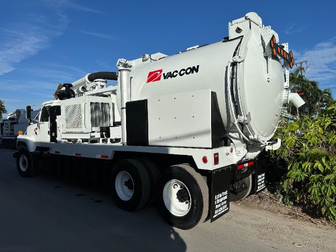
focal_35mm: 24
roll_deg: -0.4
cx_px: 168
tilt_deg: +0.7
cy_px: 126
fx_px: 233
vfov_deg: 56.8
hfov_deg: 71.6
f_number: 1.78
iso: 80
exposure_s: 1/9709
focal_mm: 6.86
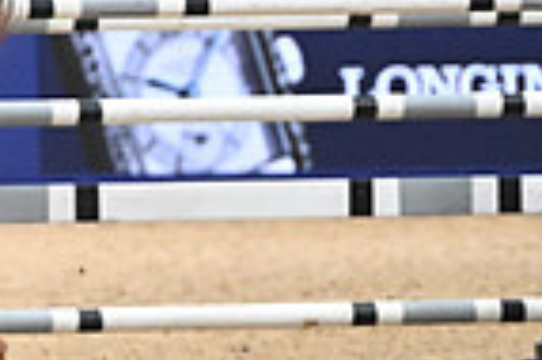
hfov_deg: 2.6
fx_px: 11910
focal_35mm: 792
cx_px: -478
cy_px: -81
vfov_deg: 1.7
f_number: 3.5
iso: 6400
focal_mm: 195
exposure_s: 1/800
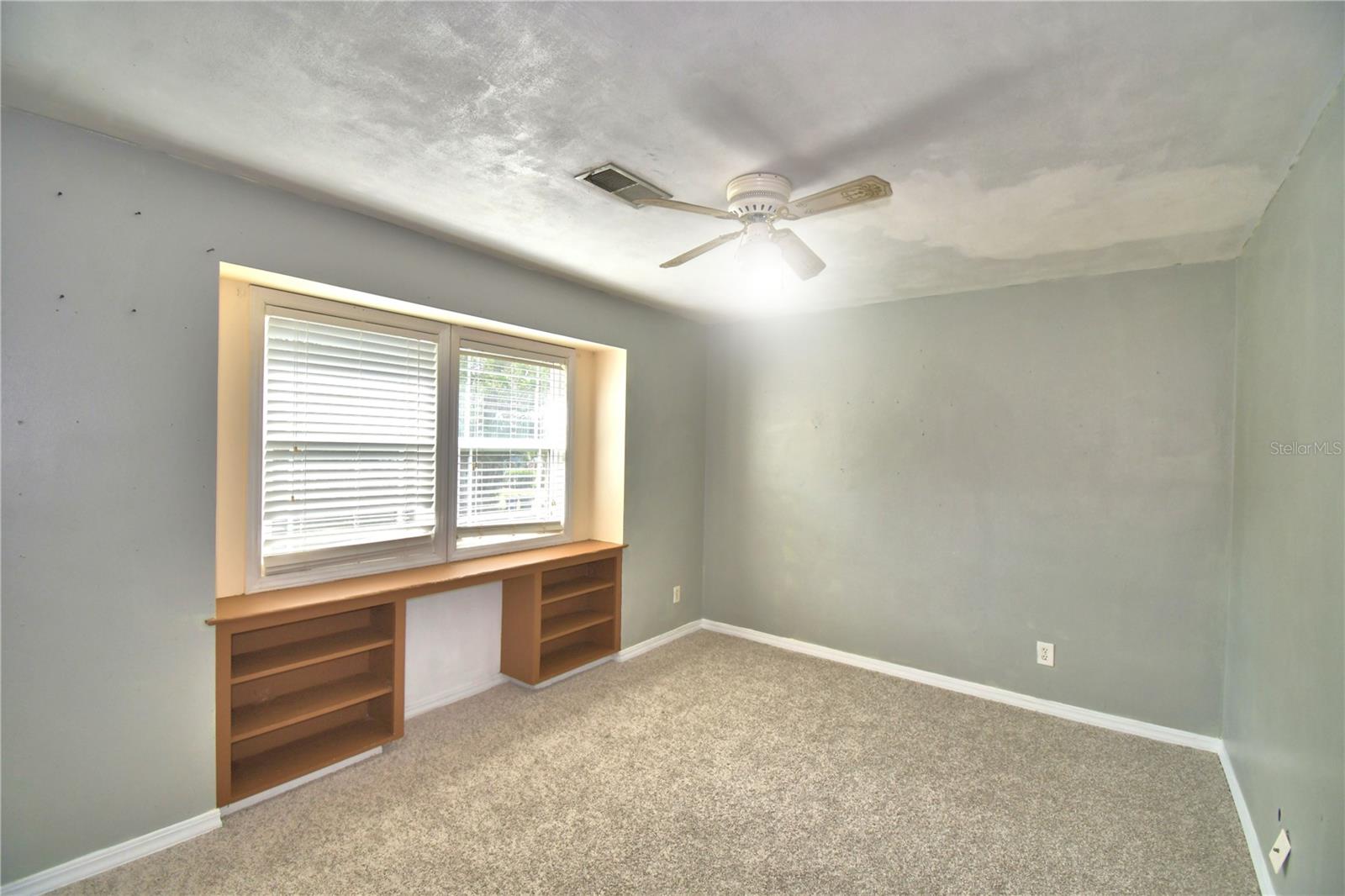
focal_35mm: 15
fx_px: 560
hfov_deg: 100.4
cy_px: 448
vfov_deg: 77.3
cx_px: 672
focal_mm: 10
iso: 100
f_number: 4.5
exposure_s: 1/80
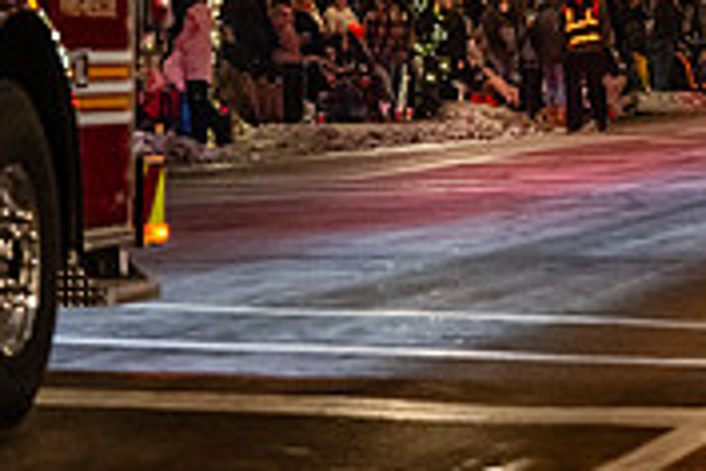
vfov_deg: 5.3
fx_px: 5079
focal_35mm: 259
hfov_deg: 7.9
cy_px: -126
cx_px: 658
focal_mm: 79
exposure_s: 1/200
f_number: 2.8
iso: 4000
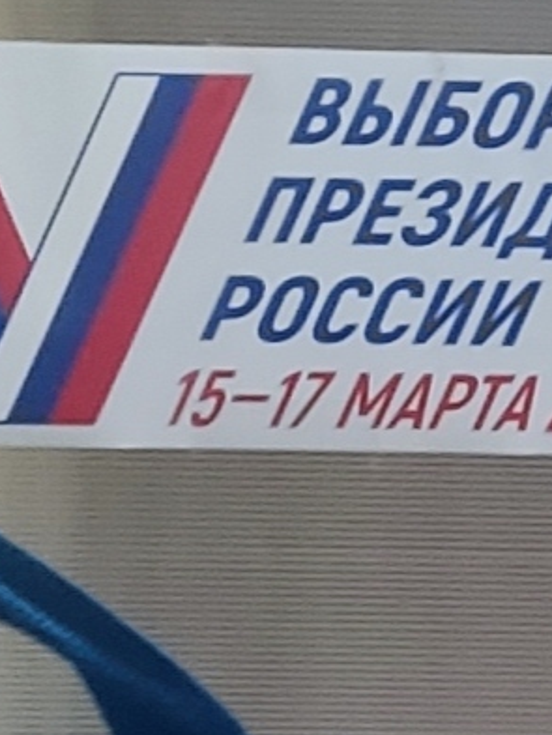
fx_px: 2146
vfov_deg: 15.9
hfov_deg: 13.9
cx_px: 787
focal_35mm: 101
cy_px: -666
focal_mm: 4.71
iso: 223
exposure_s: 1/50
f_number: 1.79
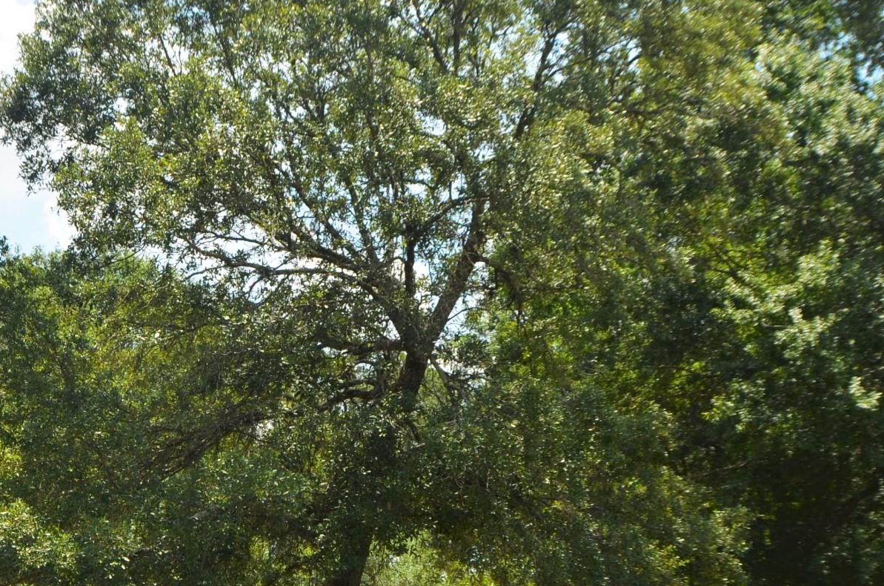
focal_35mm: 83
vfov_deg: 16.3
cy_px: 422
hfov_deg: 24.2
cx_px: 216
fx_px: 2034
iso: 100
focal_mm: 22
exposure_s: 1/250
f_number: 7.1
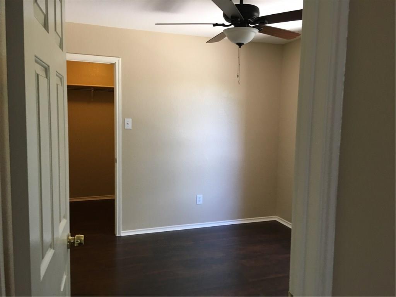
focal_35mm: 29
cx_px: 198
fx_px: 332
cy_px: 148
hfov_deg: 61.7
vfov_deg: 48.2
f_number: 2.2
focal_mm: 4.15
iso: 100
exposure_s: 1/30
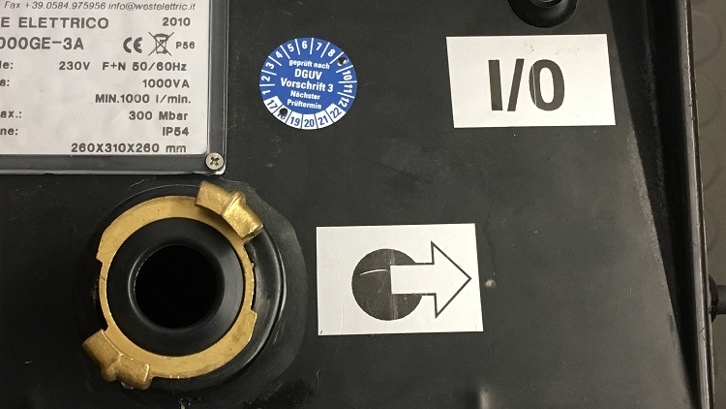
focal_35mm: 51
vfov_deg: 23.5
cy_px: 196
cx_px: 279
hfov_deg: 40.3
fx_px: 982
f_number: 2.2
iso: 160
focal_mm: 4.15
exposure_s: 1/33
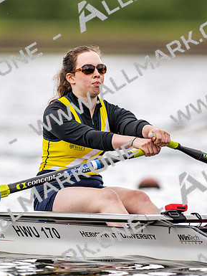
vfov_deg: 2.3
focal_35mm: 870
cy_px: 138
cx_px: 117
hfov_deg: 1.7
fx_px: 6933
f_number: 4
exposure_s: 1/2500
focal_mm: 600
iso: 720
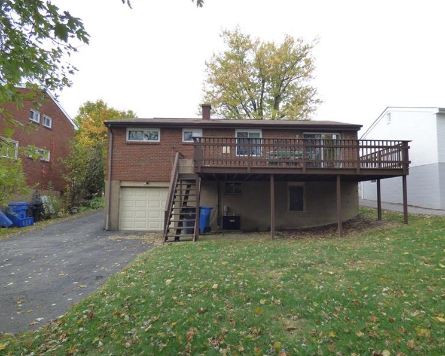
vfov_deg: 65.5
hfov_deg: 77.6
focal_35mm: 21
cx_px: 231
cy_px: 178
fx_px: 277
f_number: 2.8
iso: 160
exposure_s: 1/400
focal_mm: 3.58
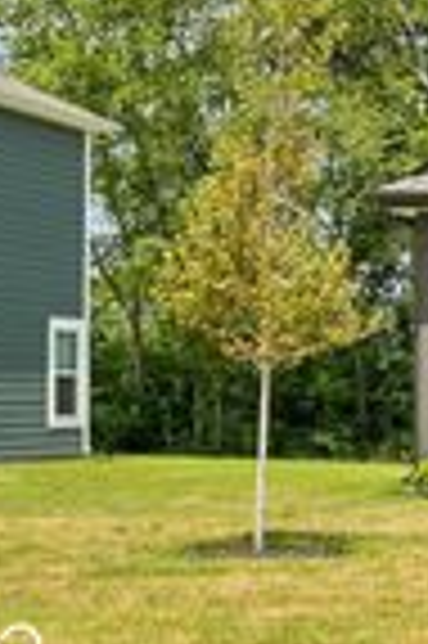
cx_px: 1023
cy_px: -29
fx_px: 1877
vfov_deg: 18.8
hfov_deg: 11.0
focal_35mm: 105
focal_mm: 30
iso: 100
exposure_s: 1/400
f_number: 8
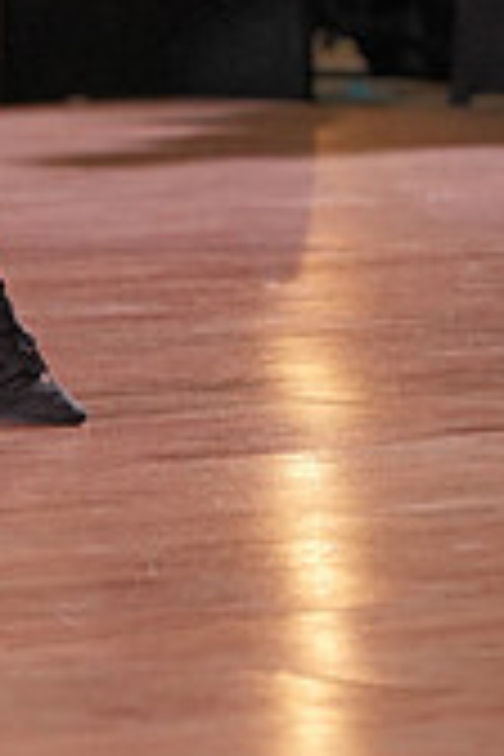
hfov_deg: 2.7
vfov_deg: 4.1
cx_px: -340
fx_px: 10583
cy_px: -400
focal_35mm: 504
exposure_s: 1/400
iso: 2000
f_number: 4
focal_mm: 146
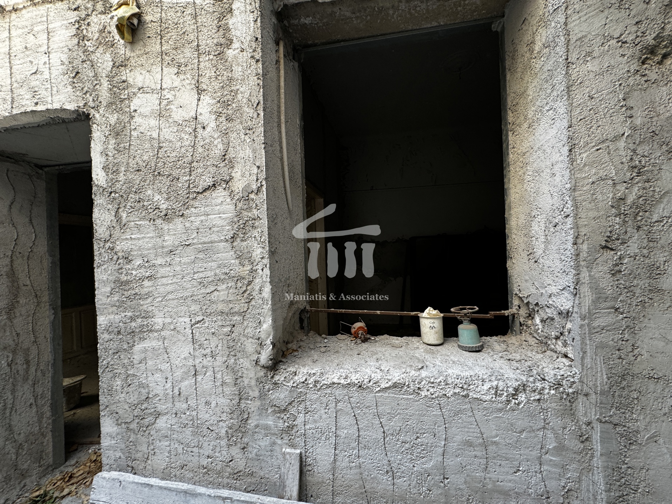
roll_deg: +4.3
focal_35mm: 14
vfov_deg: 85.7
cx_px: 336
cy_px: 252
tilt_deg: +1.8
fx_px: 272
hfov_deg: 102.1
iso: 125
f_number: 2.2
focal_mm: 2.22
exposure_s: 1/99
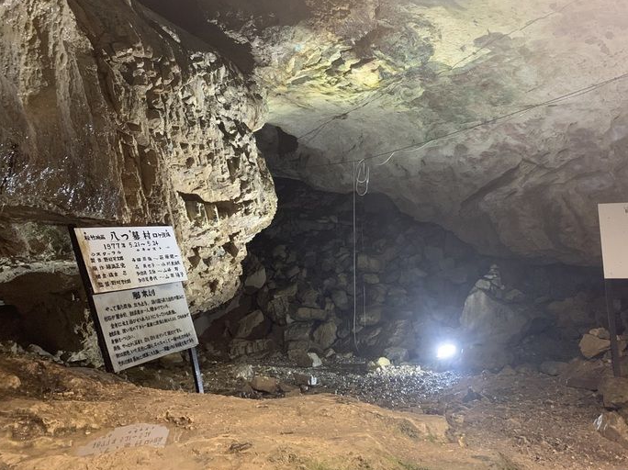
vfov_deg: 45.3
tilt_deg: +9.6
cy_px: 203
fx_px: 562
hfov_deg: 58.0
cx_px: 371
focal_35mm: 31
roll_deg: +0.4
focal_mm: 4.25
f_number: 1.8
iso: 400
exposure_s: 1/25
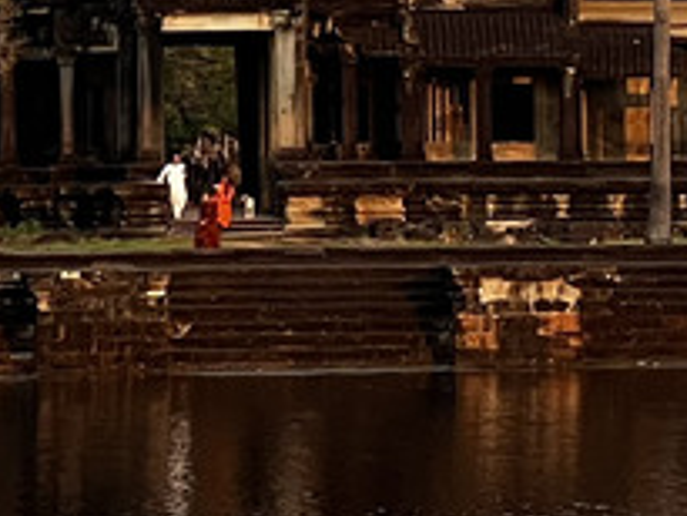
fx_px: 8956
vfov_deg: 3.3
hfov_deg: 4.3
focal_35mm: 451
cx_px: 1552
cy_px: -3
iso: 32
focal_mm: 9
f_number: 2.8
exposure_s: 1/160
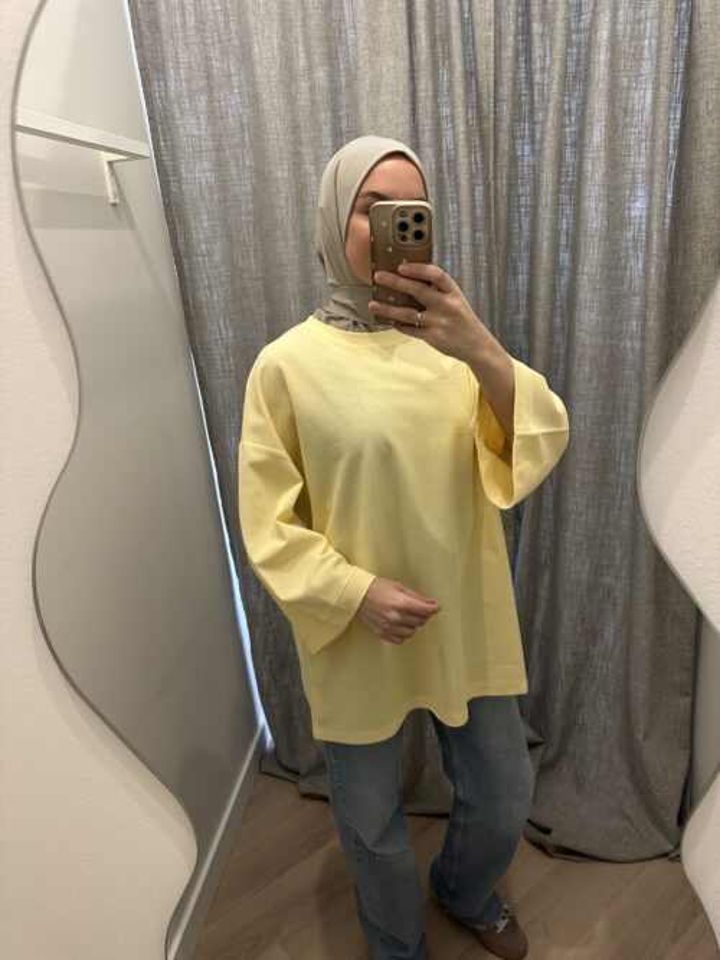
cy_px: 480
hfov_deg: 56.8
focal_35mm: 24
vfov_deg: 71.6
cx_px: 360
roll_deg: +4.0
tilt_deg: -18.5
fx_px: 666
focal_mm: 6.86
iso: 320
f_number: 1.78
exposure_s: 1/60
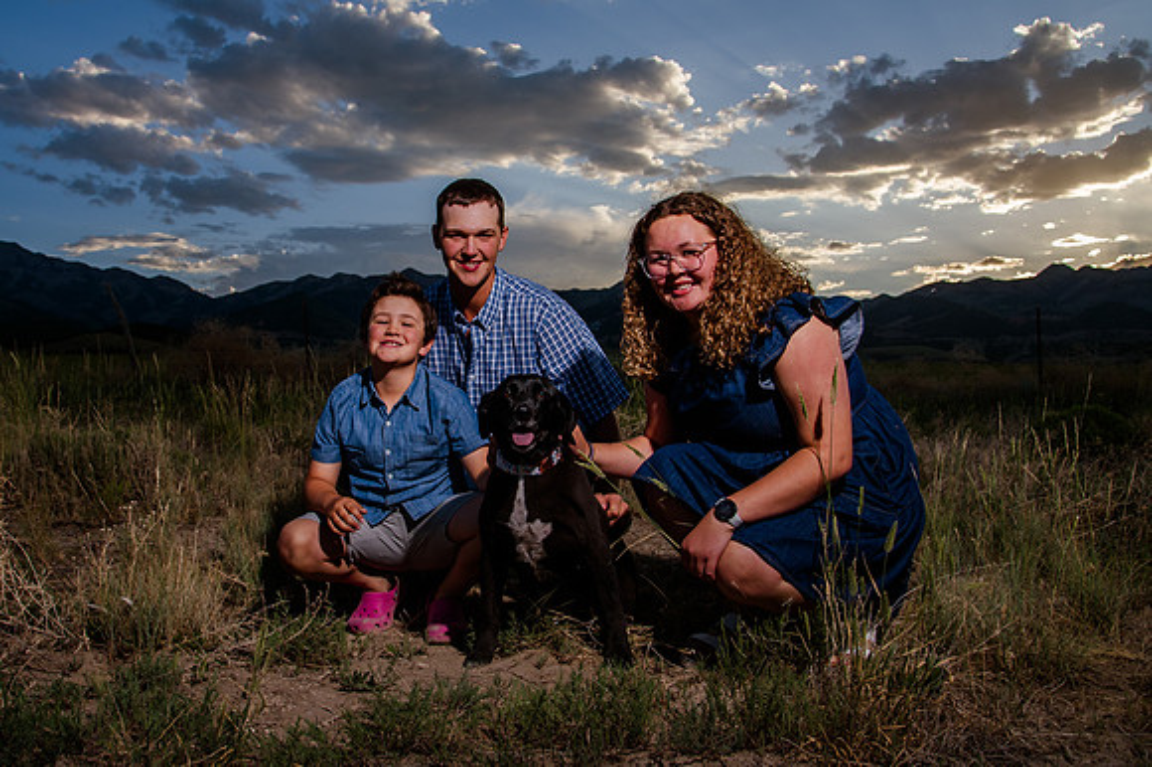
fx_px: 1073
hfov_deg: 56.1
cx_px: 467
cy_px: 347
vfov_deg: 39.3
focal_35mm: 34
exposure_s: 1/640
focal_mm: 24
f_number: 6.3
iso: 200
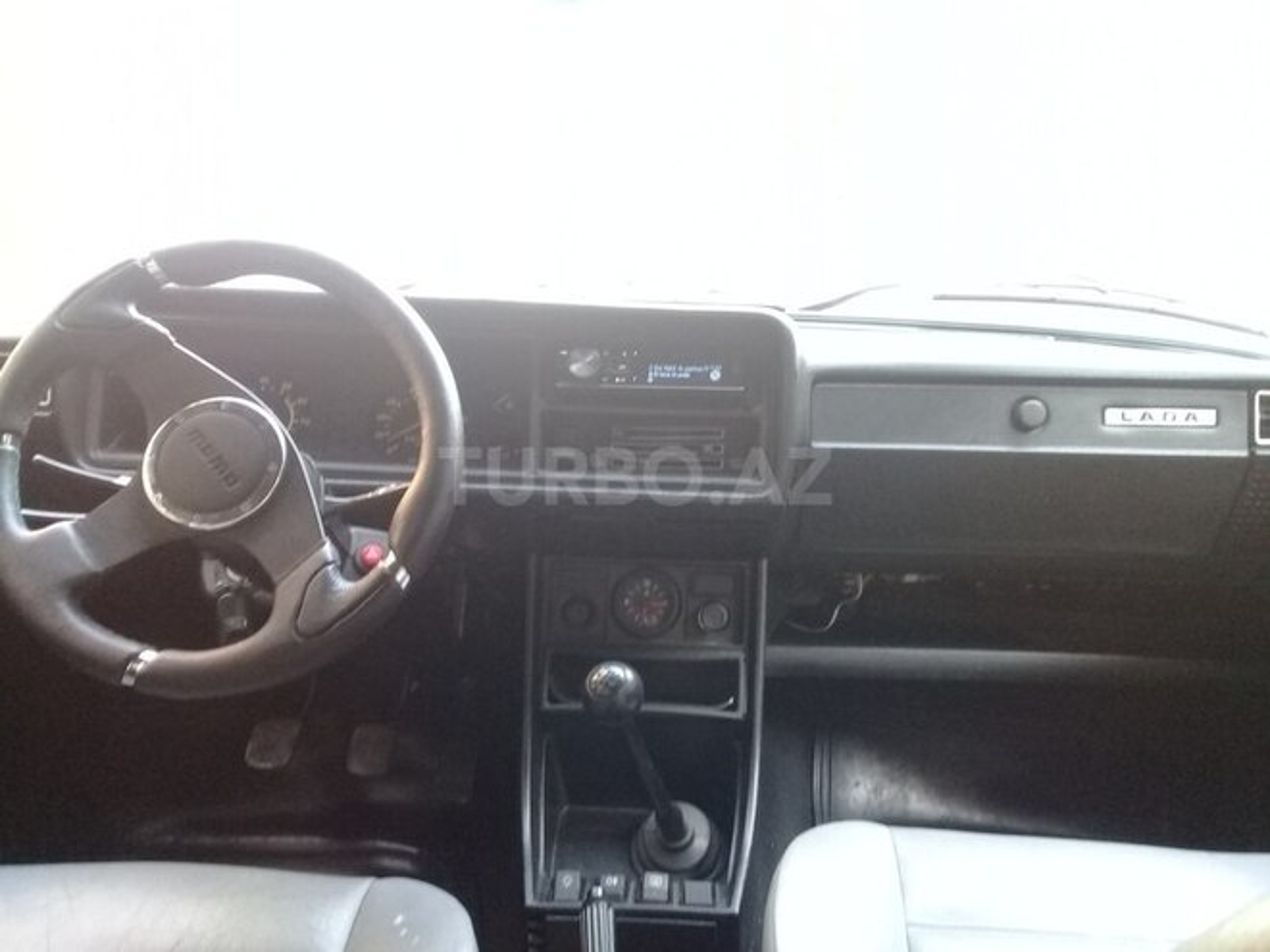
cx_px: 635
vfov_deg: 45.4
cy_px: 476
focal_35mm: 31
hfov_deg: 58.4
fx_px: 1137
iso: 200
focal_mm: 3.3
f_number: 2.2
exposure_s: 1/20
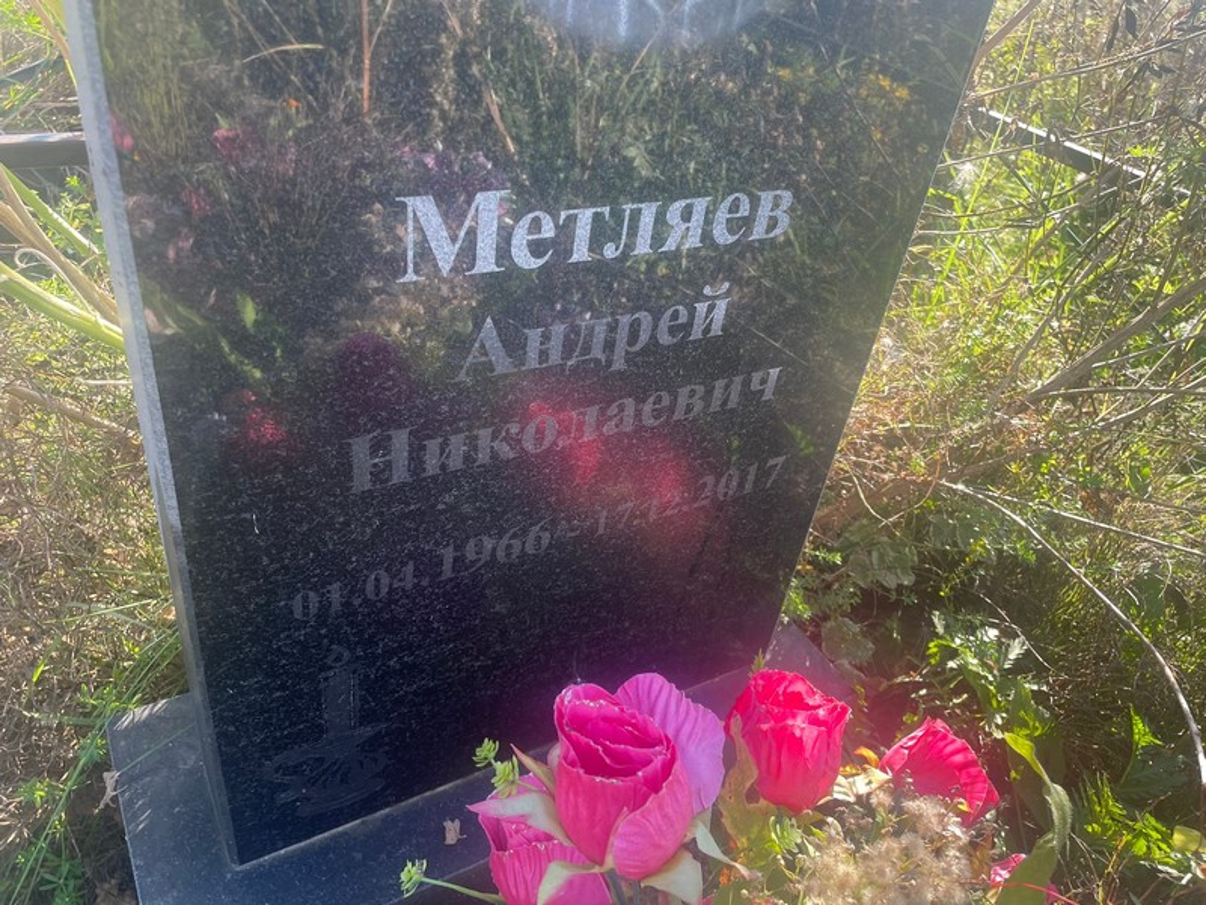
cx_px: 603
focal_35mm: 26
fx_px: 906
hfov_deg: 67.3
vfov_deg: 53.1
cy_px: 452
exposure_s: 1/186
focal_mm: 4.2
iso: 32
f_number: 1.6
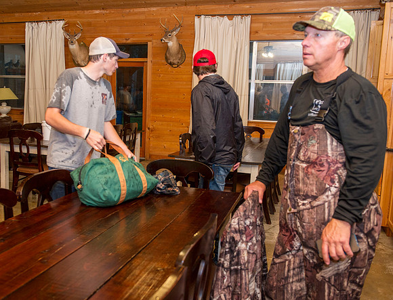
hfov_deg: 51.5
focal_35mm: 36
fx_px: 406
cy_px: 148
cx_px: 165
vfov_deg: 40.6
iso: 640
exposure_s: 1/160
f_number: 4
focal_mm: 32
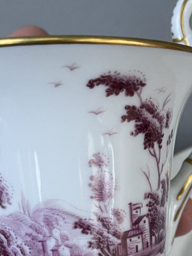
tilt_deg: -58.0
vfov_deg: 30.5
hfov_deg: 23.3
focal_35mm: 62
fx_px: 459
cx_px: 150
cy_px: 204
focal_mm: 4.2
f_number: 1.6
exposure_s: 1/66
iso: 125
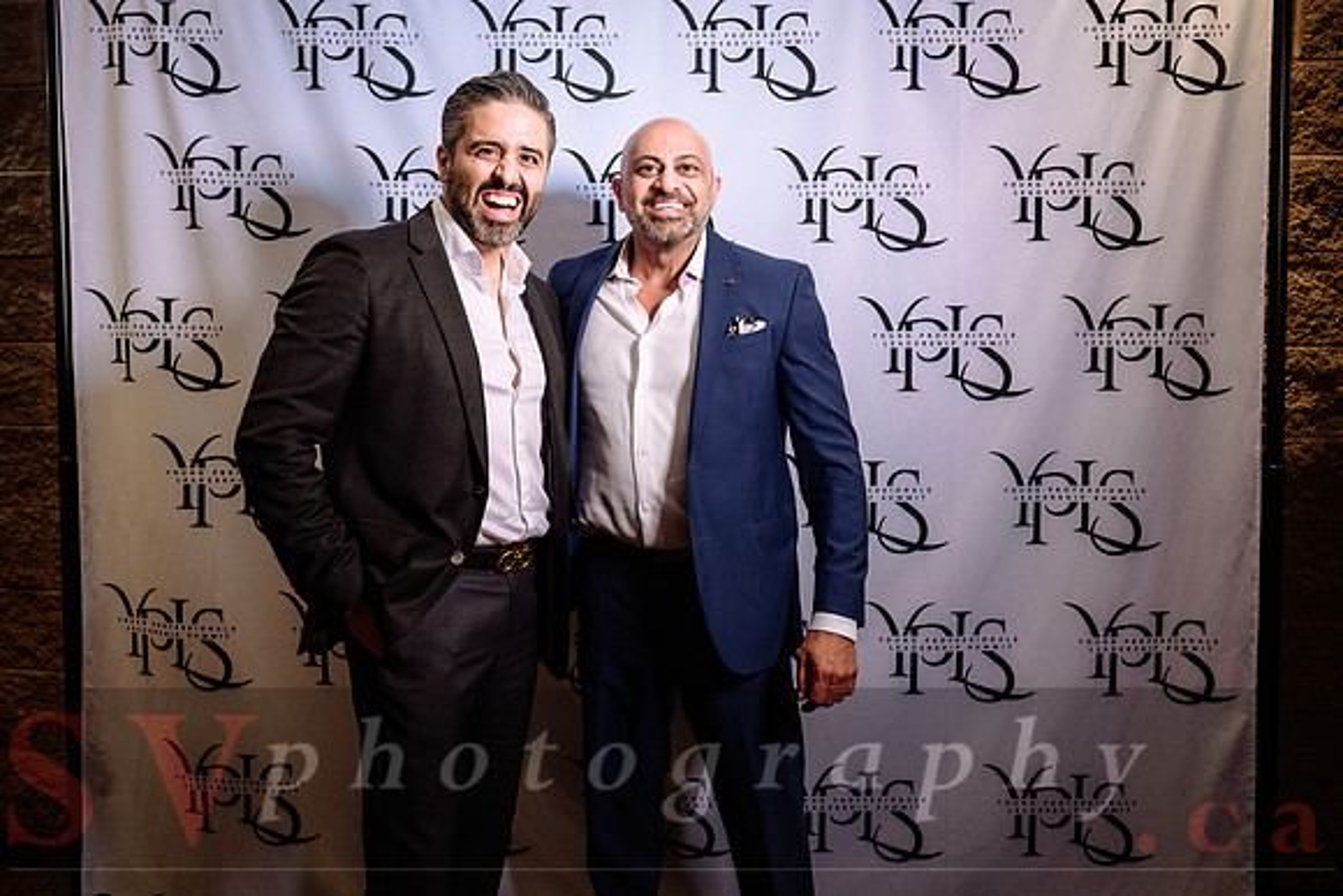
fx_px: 1221
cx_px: 635
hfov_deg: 57.6
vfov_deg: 40.3
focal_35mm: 33
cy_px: 408
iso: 500
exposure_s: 1/160
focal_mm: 29
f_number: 2.8
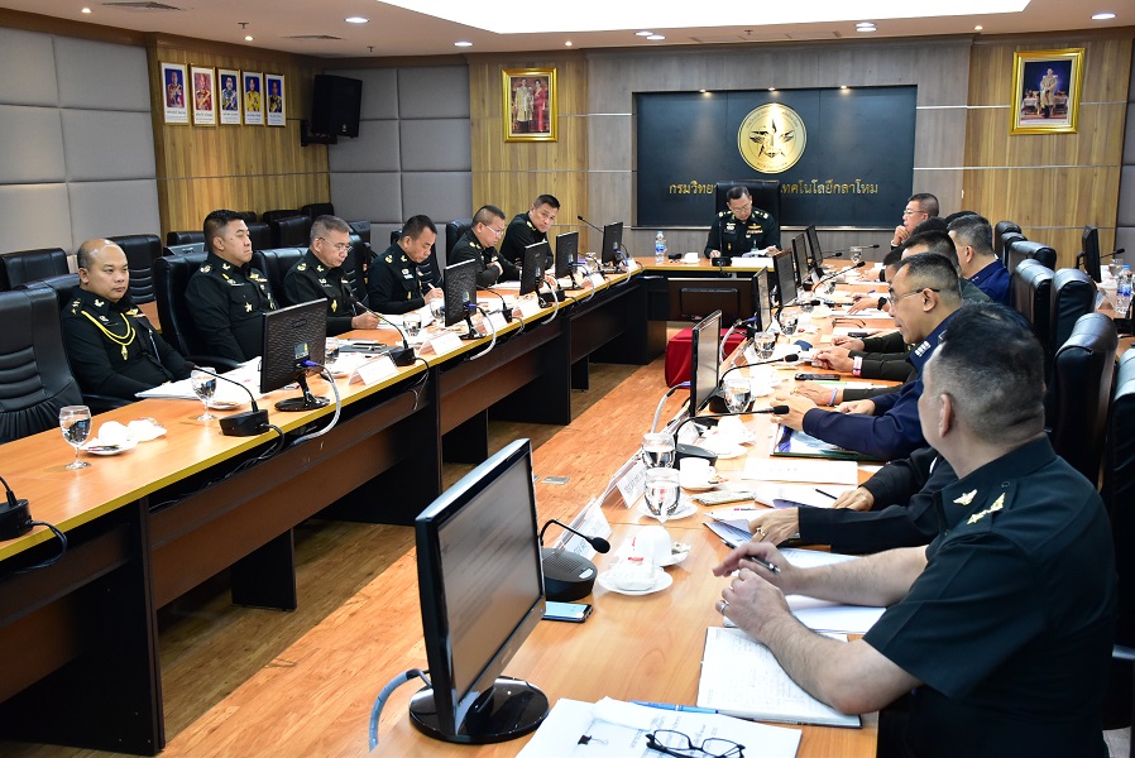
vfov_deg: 34.3
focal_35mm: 39
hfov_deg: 49.5
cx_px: 568
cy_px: 379
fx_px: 1230
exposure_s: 1/40
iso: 2000
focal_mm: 26
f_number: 5.6
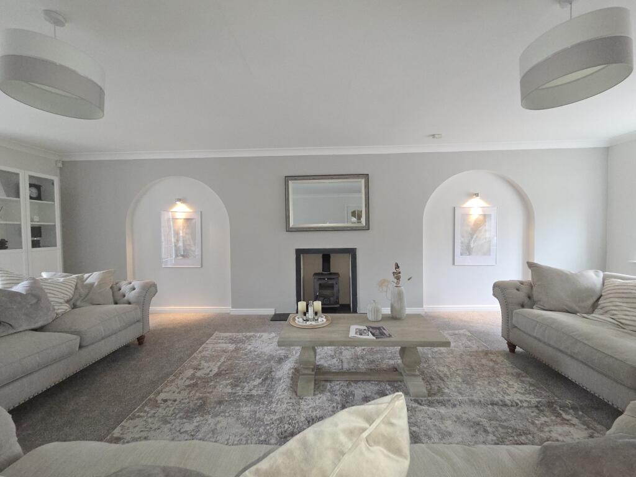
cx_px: 318
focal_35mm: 13
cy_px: 238
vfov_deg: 89.9
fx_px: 239
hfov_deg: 106.2
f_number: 2.2
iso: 250
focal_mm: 2.2
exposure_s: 1/50
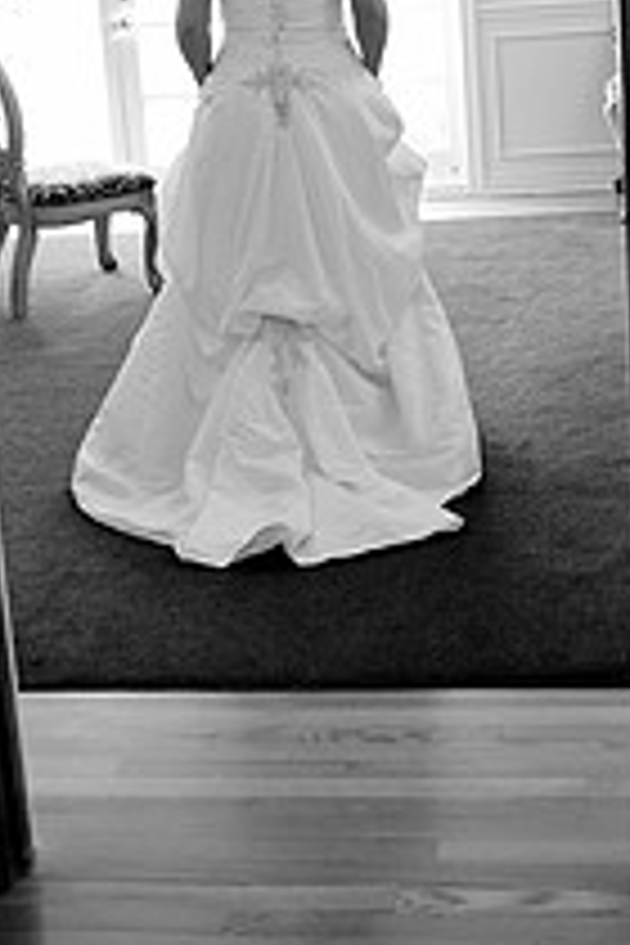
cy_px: 202
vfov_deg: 31.6
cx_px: 385
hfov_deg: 21.9
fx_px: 1627
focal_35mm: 62
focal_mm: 29
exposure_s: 1/160
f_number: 2.8
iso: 400
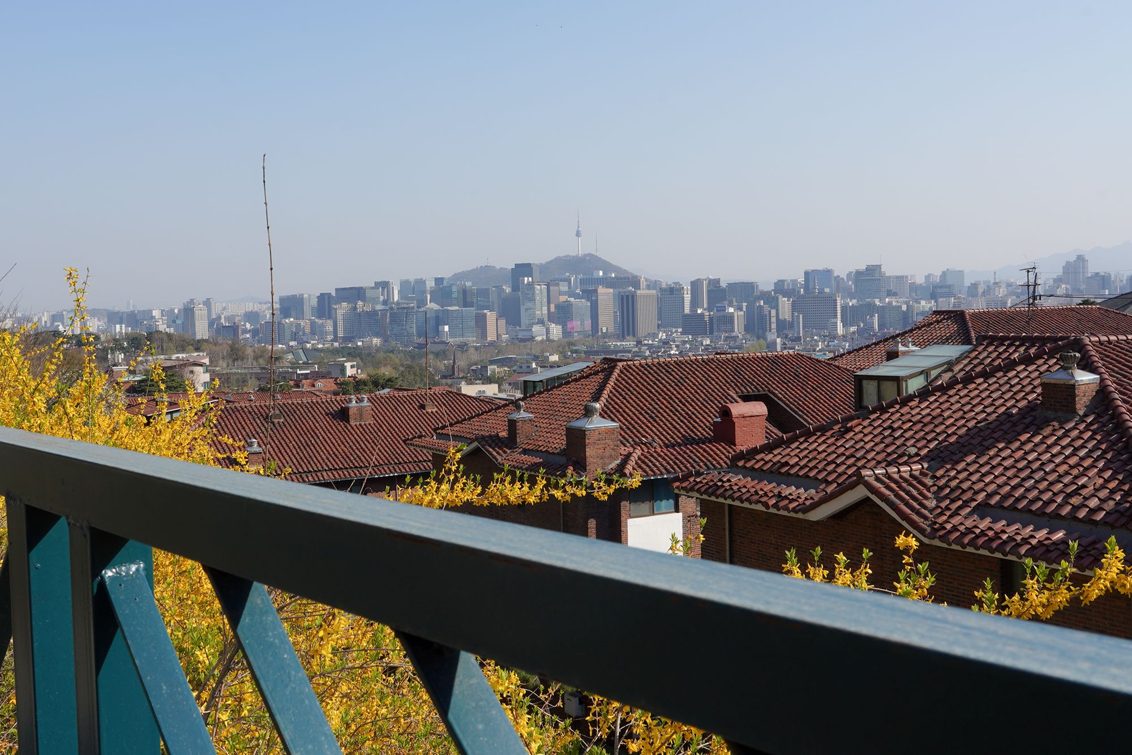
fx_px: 755
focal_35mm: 24
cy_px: 378
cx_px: 566
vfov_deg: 53.1
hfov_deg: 73.7
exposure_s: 1/100
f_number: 16
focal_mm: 24
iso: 100
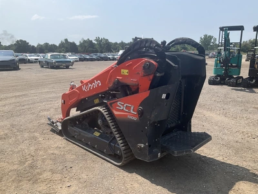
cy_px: 97
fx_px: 216
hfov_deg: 61.7
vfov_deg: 48.2
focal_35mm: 29
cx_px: 129
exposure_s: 1/1912
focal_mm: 3
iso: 25
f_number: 1.8
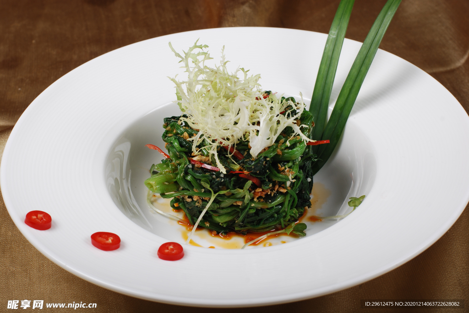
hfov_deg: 27.0
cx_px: 234
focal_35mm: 75
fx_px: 978
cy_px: 156
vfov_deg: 18.2
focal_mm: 50
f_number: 10
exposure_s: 1/160
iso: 100
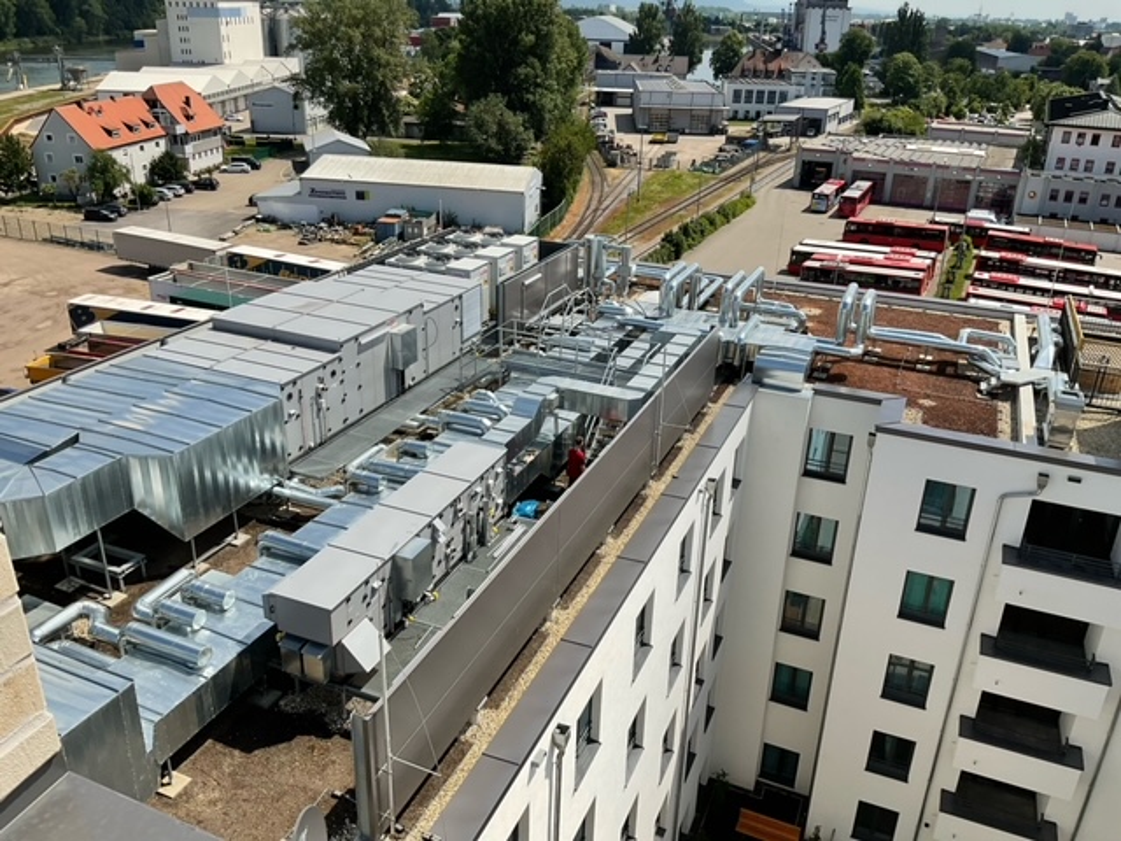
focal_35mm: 29
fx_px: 939
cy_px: 420
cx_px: 560
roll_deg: -2.7
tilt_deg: -24.7
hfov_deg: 61.7
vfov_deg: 48.2
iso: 20
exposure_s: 1/2801
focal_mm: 3
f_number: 1.8
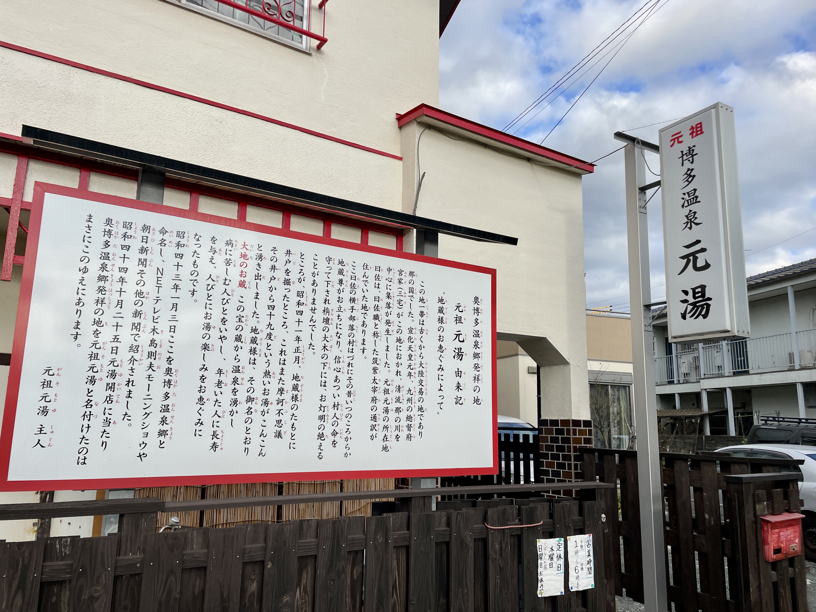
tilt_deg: +11.2
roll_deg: -1.1
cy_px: 306
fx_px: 613
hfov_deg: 67.3
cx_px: 408
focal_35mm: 26
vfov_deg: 53.1
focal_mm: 4.2
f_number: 1.6
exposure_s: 1/2092
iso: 32
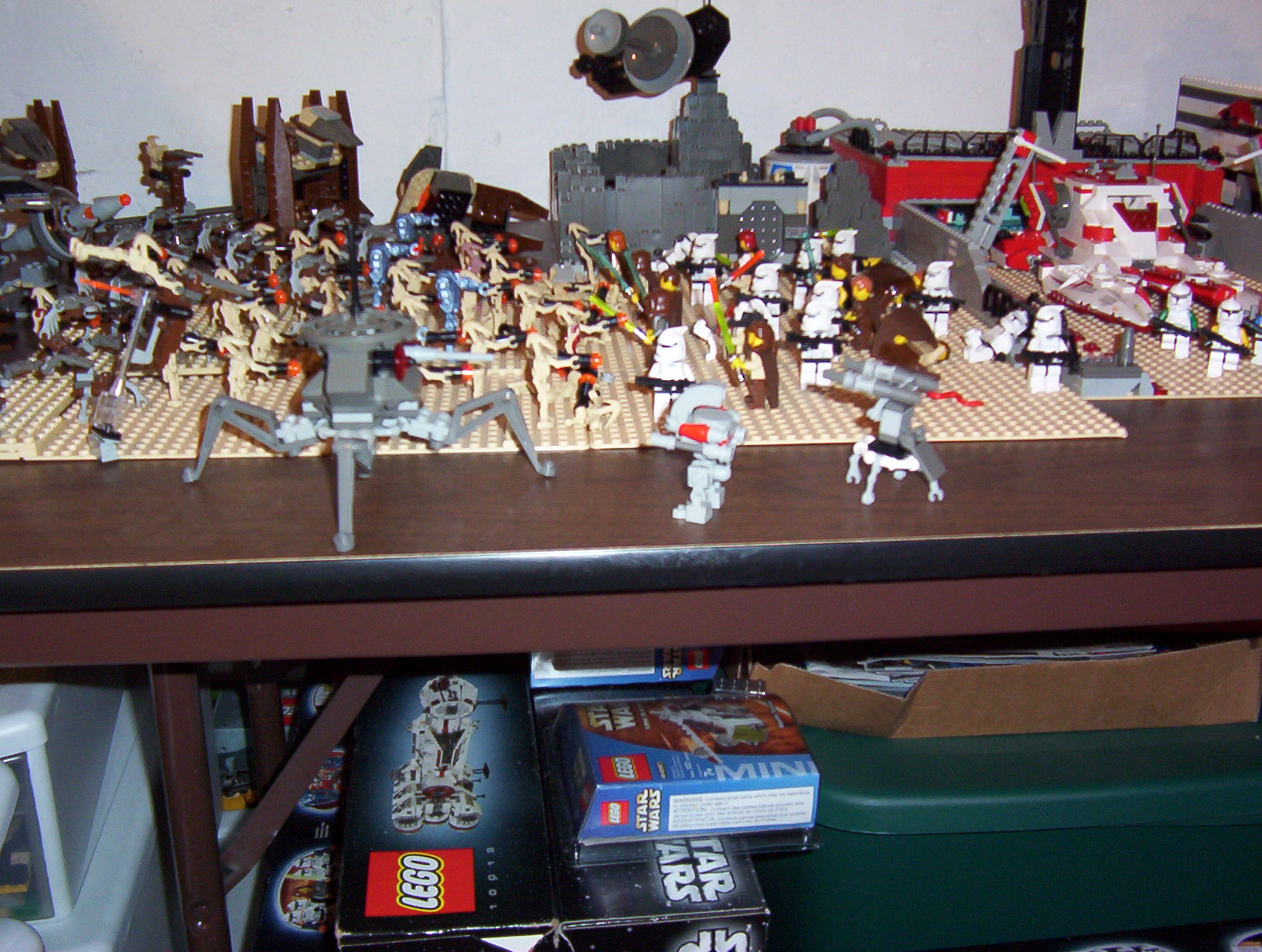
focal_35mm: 36
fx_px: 1316
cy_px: 476
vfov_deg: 39.8
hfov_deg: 51.2
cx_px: 631
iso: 140
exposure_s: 1/30
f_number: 2.76
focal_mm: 5.54
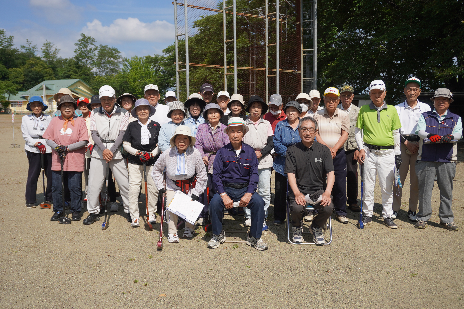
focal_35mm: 36
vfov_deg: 36.9
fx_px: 464
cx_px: 232
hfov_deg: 53.1
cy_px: 154
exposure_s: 1/800
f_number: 5
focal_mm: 24
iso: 100
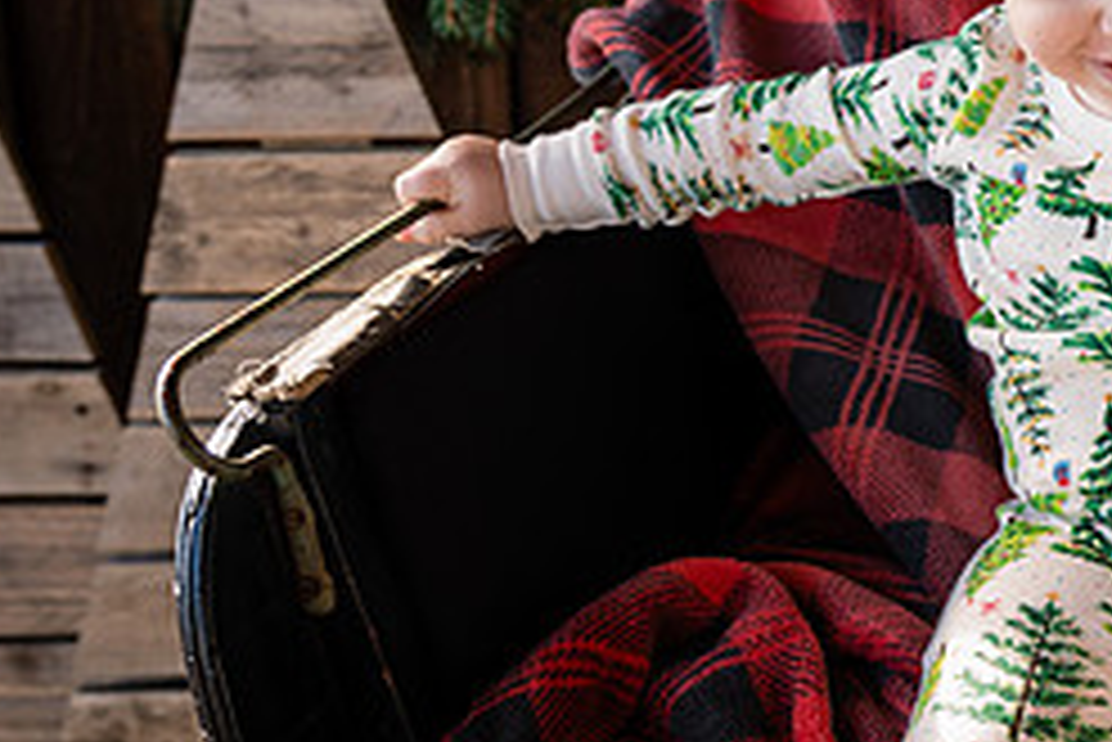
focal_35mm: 77
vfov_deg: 17.4
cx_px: 1394
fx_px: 2380
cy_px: 28
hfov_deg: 23.6
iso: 400
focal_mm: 30
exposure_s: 1/250
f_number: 4
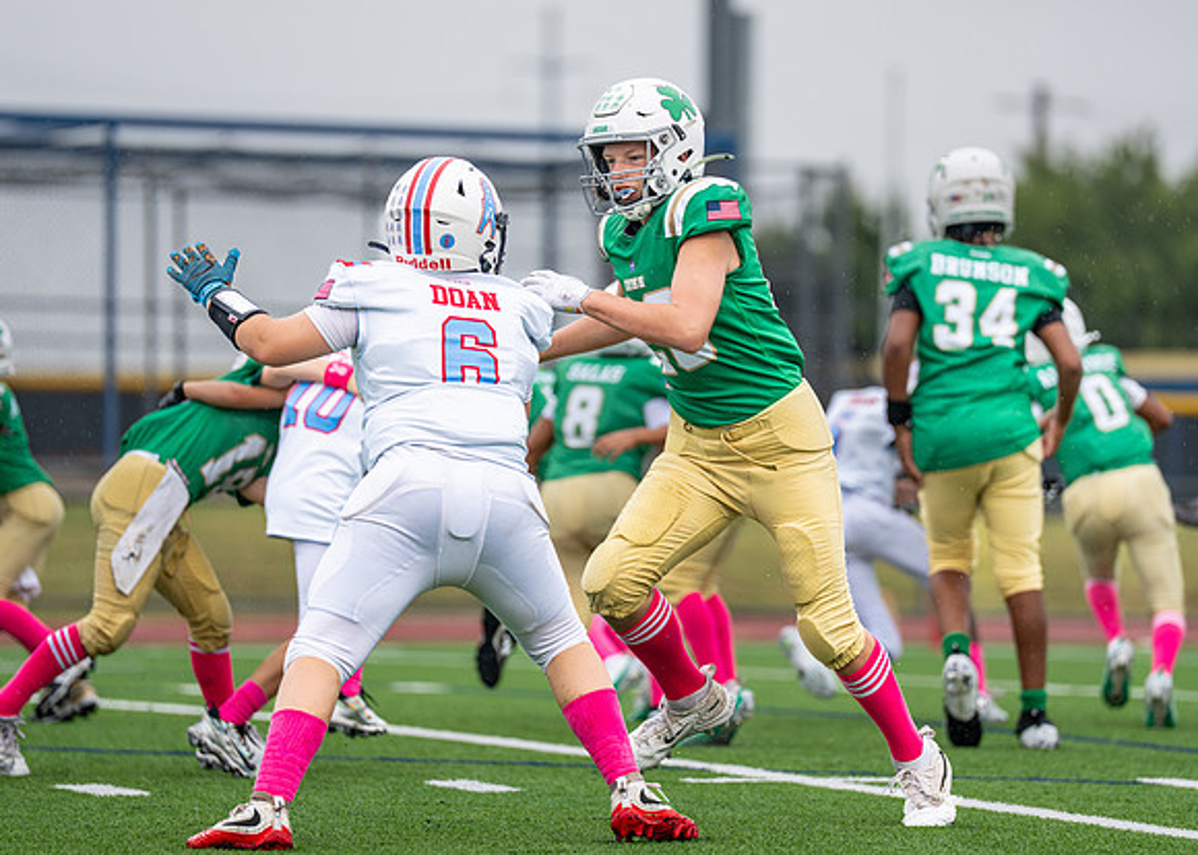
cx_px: 662
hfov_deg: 7.8
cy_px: 380
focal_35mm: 257
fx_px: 8738
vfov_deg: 5.6
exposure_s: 1/1000
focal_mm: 200
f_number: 2.8
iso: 500
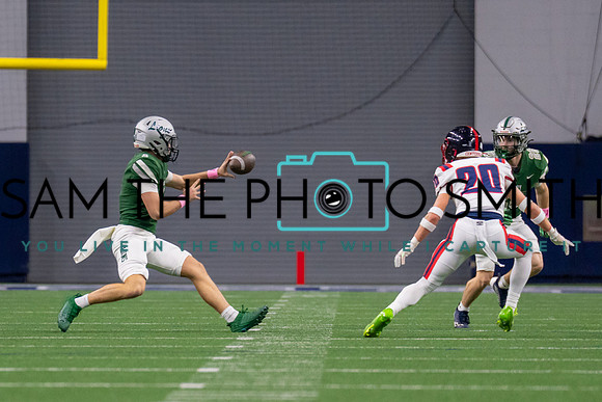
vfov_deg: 2.5
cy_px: 206
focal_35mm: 540
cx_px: 144
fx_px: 9032
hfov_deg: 3.8
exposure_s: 1/1000
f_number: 2.8
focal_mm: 200
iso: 2000
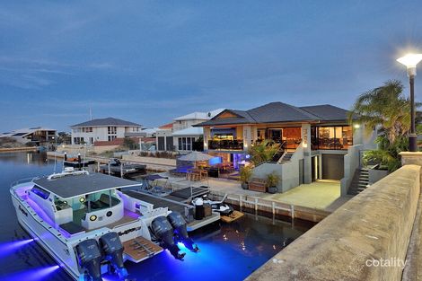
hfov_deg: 86.9
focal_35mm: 19
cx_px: 211
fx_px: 223
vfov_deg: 64.5
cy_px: 140
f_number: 8
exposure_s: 1/4
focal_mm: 19
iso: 400
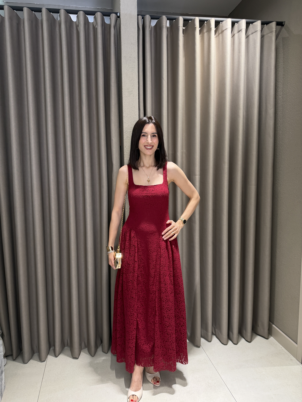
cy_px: 201
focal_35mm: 24
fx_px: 279
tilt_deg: -6.3
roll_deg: +0.6
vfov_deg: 71.6
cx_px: 151
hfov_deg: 56.8
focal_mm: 6.76
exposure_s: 1/101
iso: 200
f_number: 1.78
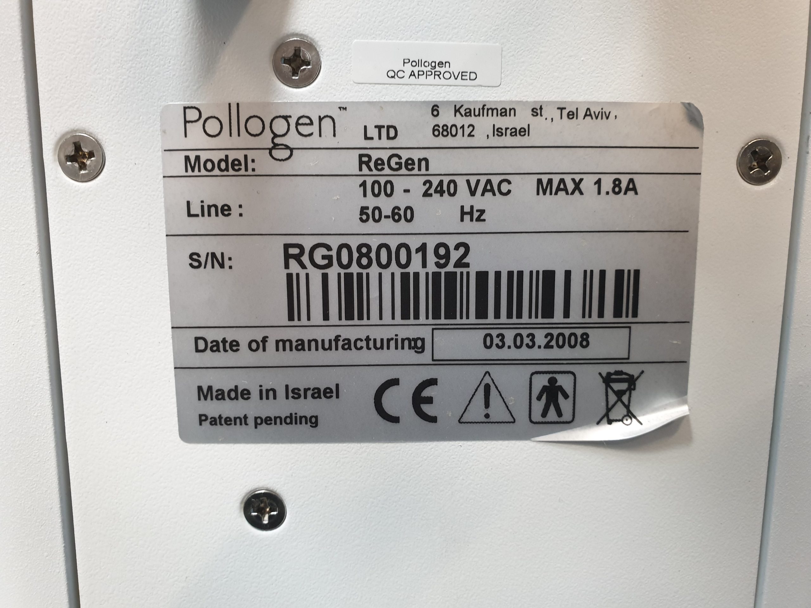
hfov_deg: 67.3
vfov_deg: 53.1
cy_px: 304
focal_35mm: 26
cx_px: 406
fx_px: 609
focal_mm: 4.3
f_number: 2.4
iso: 320
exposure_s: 1/25
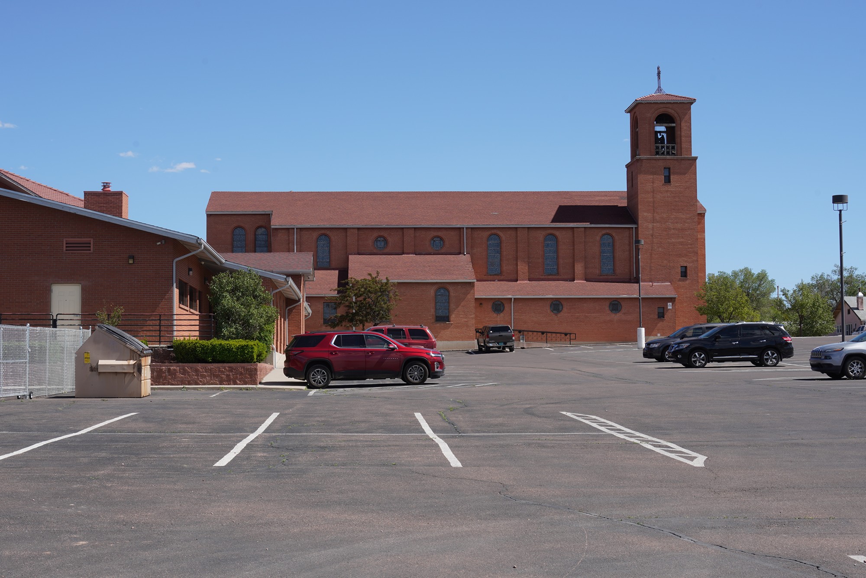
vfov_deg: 25.5
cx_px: 433
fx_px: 1275
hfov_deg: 37.5
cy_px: 289
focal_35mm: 53
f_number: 14
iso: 100
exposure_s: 1/100
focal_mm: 53
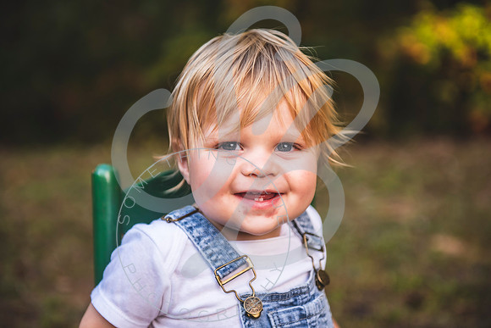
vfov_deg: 19.5
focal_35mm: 70
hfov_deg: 28.8
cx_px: 246
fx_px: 955
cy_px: 164
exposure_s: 1/200
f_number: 2.8
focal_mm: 70
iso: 100
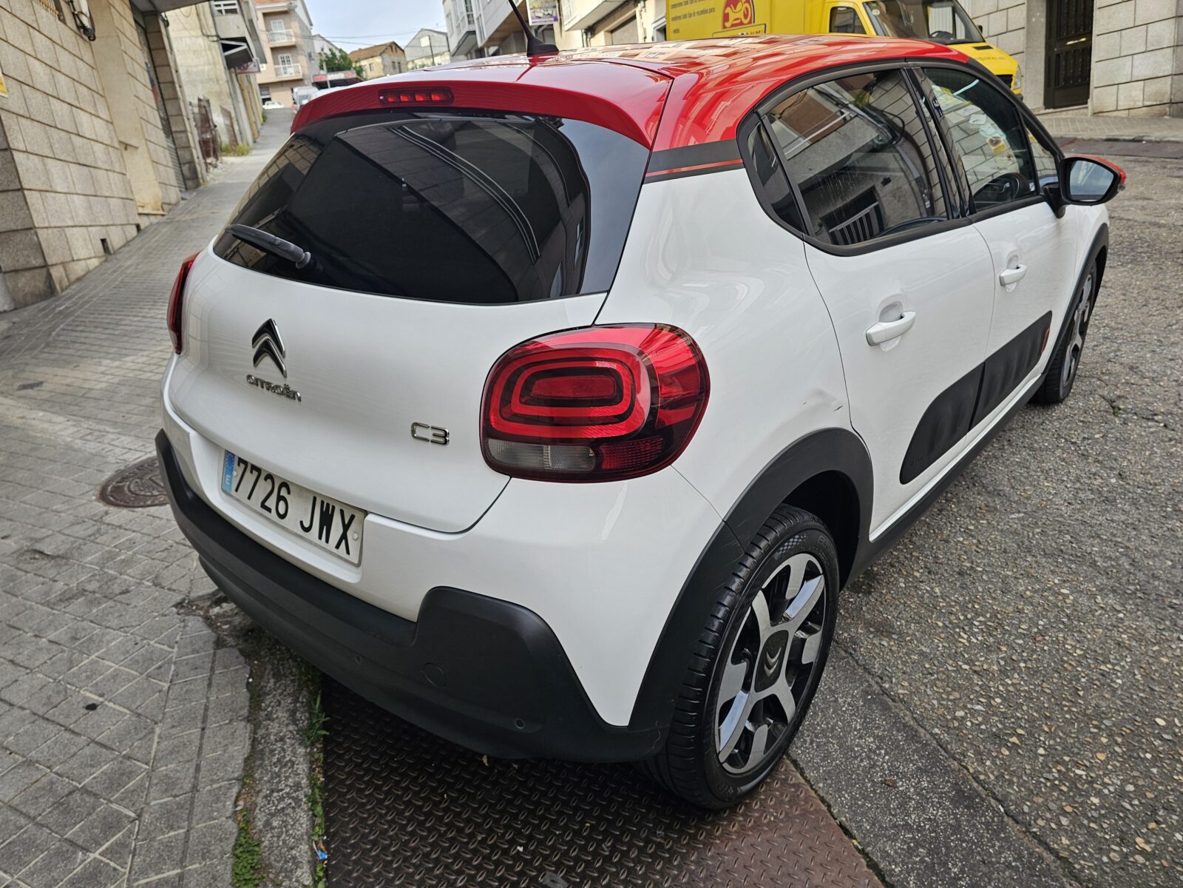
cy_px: 444
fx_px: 786
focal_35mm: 23
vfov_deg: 58.9
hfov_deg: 73.9
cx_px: 592
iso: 20
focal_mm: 6.3
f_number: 1.7
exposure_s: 1/180
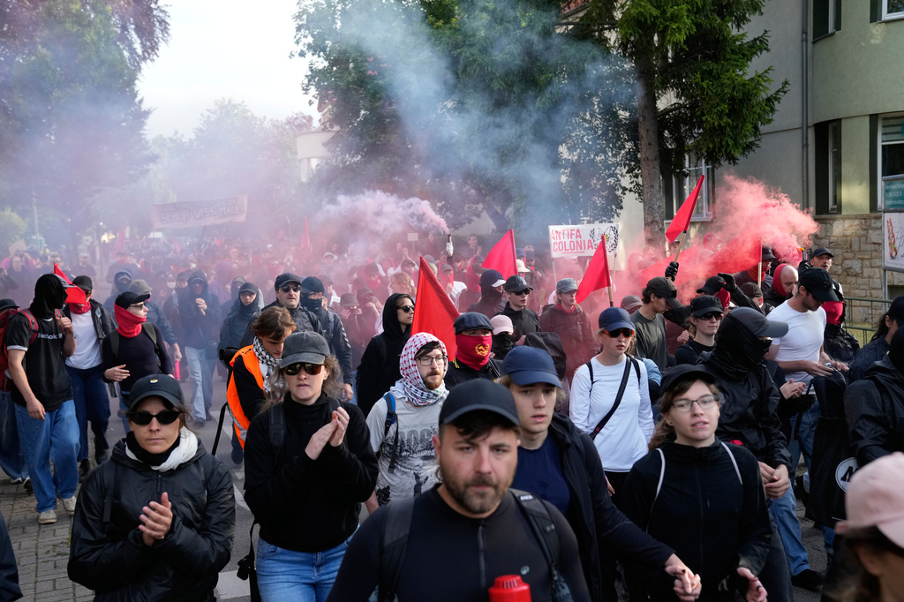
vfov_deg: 32.6
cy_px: 301
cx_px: 452
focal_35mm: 41
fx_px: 1029
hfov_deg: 47.4
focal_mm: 41
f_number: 4
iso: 1000
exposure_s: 1/1000
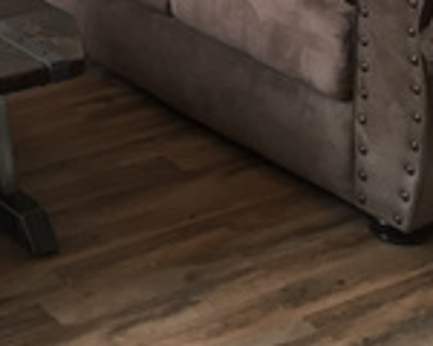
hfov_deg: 15.6
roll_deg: -0.4
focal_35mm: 121
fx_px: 1551
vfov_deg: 11.8
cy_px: -260
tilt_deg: -11.1
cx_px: -14
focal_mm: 4.15
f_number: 2.2
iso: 32
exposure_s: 1/30
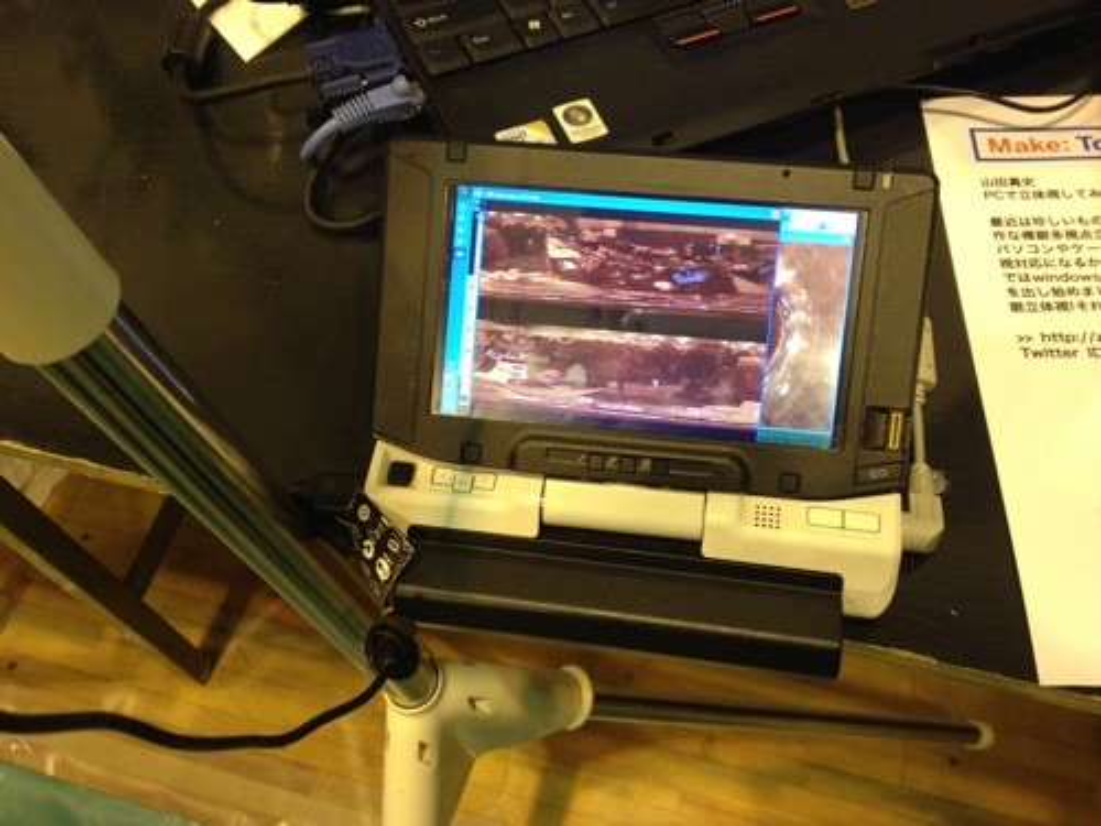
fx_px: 1113
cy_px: 413
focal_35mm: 35
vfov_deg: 40.7
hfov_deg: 52.6
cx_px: 550
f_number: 2.4
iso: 250
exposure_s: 1/20
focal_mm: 4.28
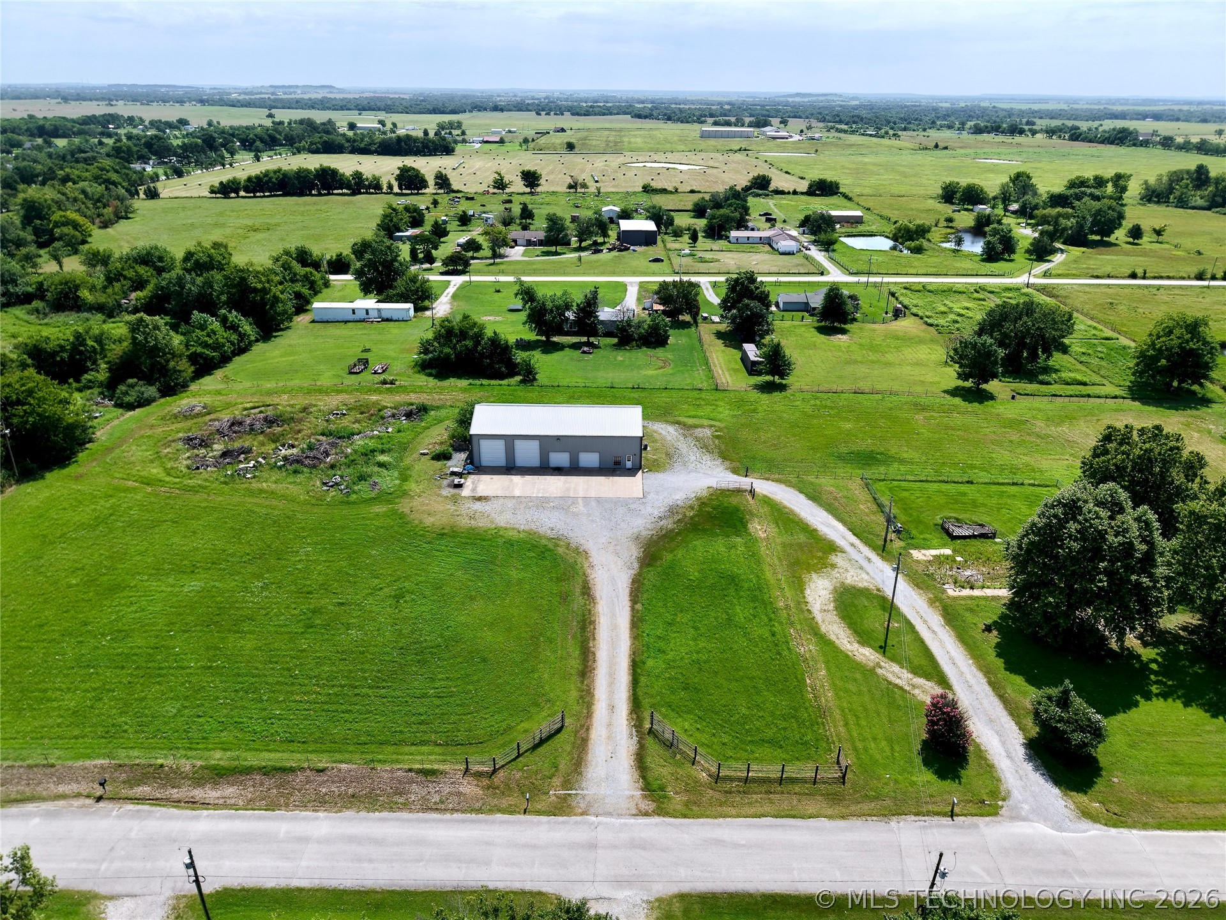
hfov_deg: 71.6
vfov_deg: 56.8
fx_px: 850
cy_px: 460
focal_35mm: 24
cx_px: 613
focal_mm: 8.67
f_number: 1.8
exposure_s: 1/640
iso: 130
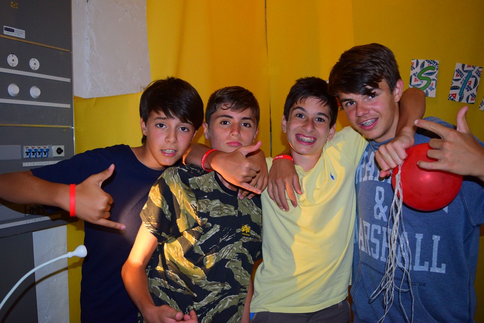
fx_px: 444
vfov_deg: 40.0
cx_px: 242
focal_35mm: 33
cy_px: 162
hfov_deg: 57.2
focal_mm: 22
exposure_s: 1/200
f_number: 3.8
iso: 1100
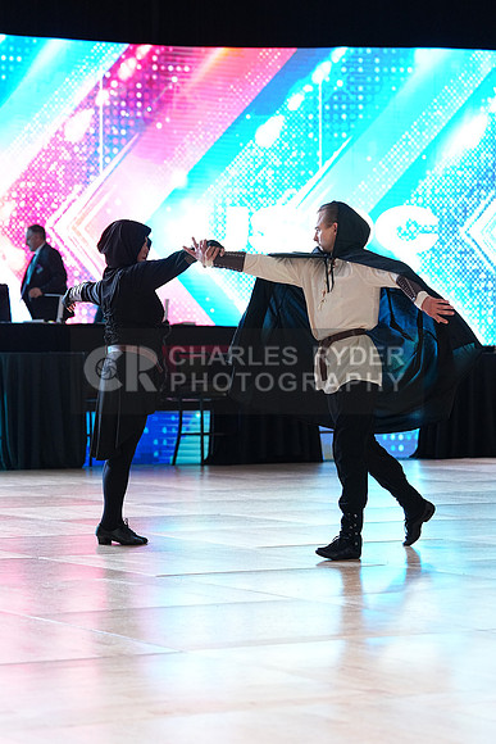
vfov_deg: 19.6
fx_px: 2148
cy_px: 372
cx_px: 248
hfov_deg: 13.2
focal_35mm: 104
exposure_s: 1/400
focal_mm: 104
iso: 2000
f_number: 4
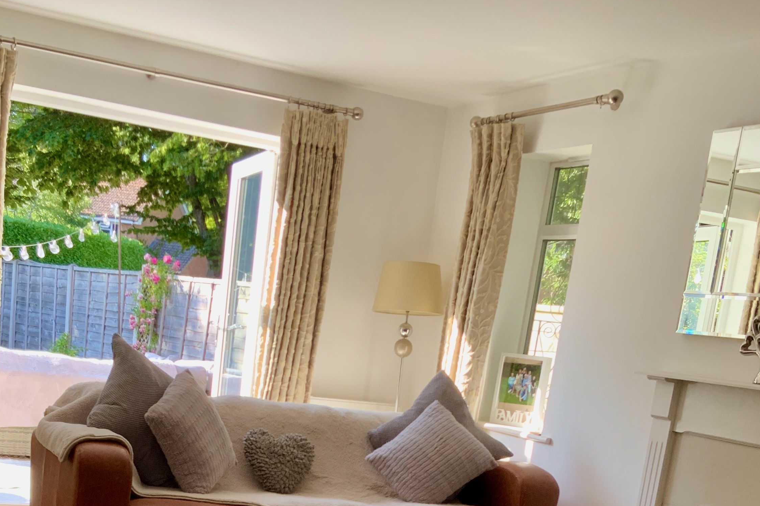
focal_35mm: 54
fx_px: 1140
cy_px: 589
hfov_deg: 36.7
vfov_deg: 23.2
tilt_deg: -14.3
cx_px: 297
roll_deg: -7.8
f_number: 1.8
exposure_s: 1/122
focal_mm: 3
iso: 25
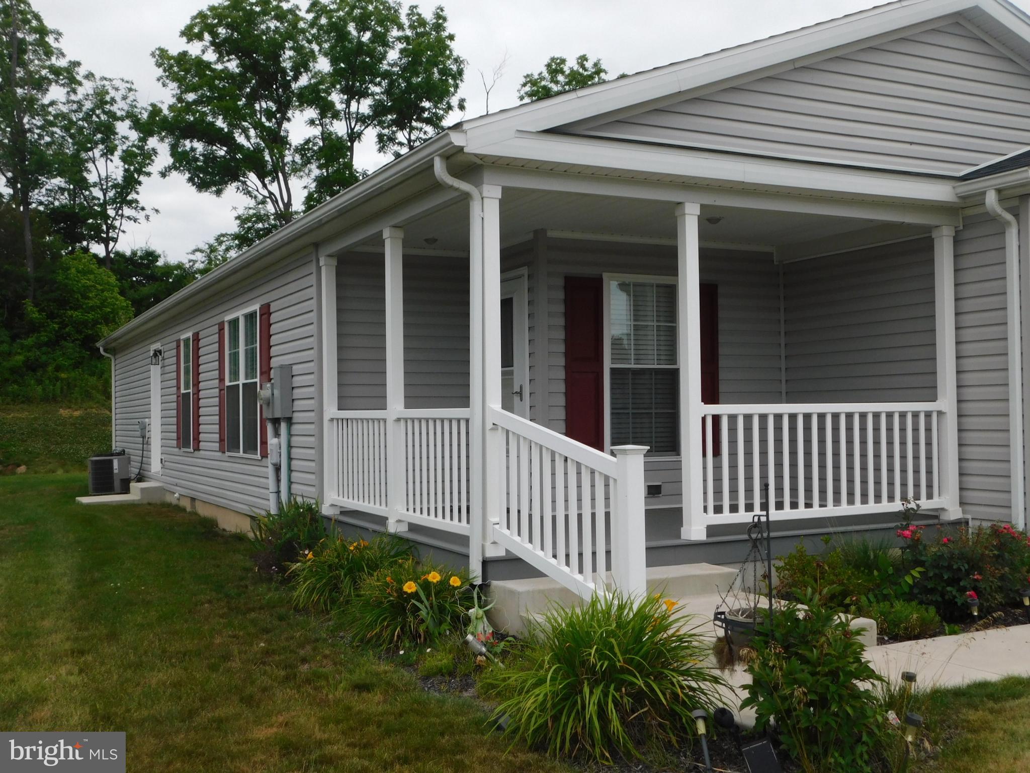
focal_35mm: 36
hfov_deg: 51.4
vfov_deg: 39.7
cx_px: 515
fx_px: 1071
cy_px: 386
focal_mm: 6.3
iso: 125
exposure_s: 1/1500
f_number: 3.5
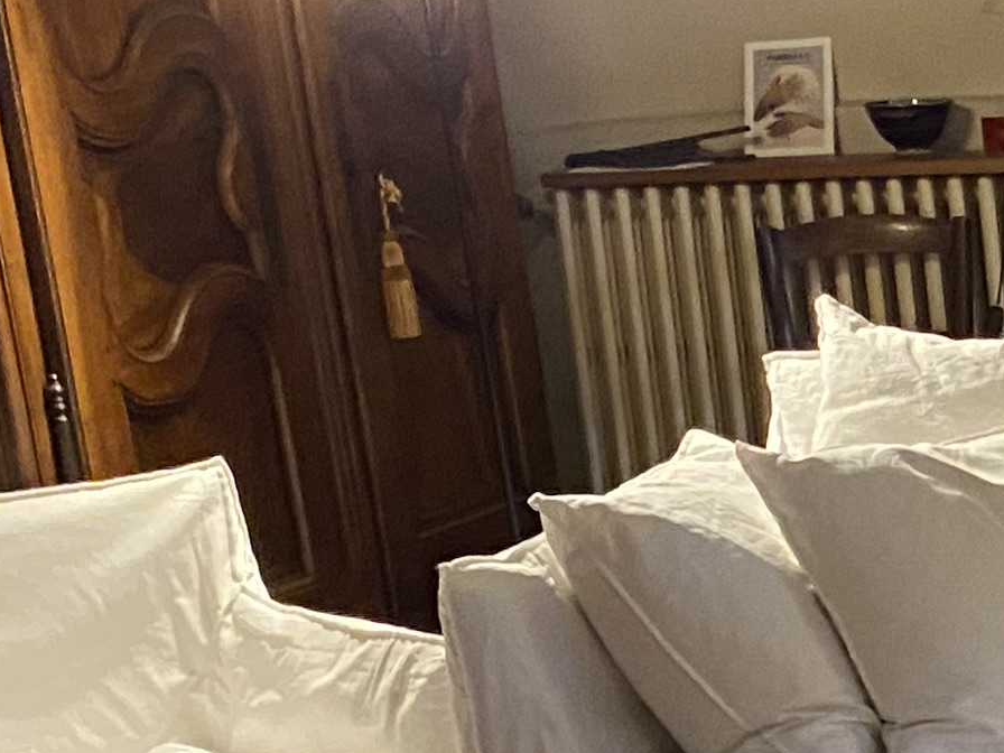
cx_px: 1968
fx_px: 3393
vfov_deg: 12.6
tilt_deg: -13.6
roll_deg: +3.6
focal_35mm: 117
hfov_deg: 14.3
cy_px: 685
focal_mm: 4.25
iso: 500
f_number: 1.8
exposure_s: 1/25
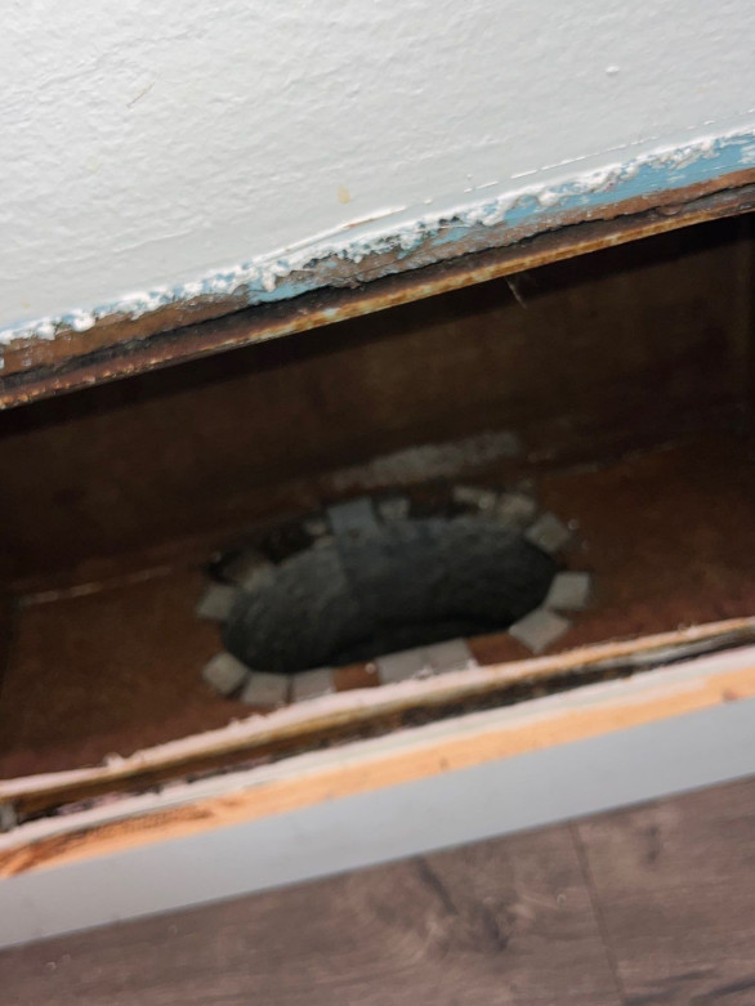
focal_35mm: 26
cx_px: 378
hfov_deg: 53.1
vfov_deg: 67.3
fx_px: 756
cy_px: 503
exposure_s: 1/2105
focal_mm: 4.2
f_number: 1.8
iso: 32
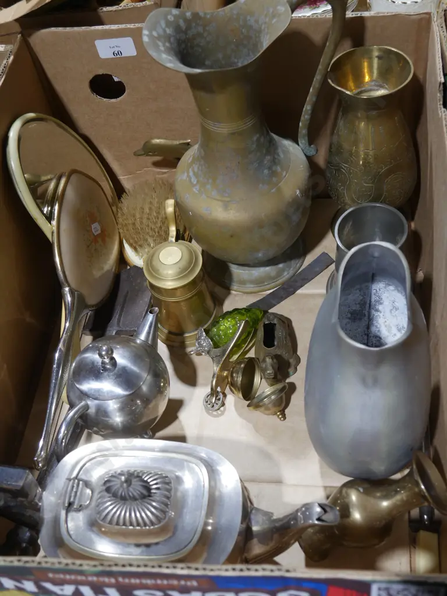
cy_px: 298
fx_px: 723
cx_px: 224
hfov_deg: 34.3
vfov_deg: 44.8
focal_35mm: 42
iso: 400
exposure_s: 1/60
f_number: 4.6
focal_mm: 21
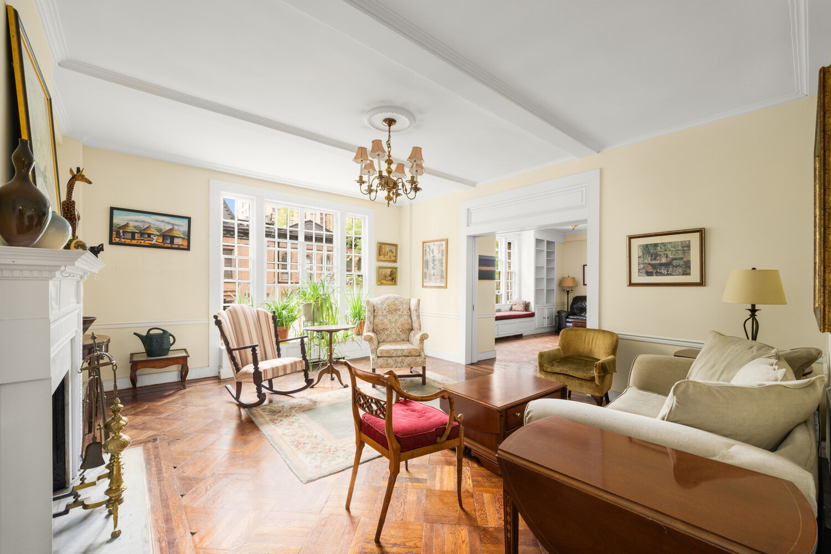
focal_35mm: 14
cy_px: 277
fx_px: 323
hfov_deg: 104.3
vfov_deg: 81.2
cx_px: 416
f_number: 11
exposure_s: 1/3
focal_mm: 14
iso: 800
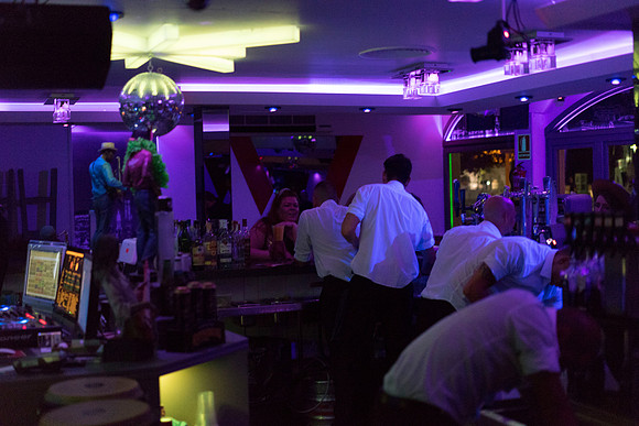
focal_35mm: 55
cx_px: 320
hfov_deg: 36.2
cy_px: 213
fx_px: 976
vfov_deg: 24.6
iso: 5000
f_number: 2
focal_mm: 55
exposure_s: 1/160
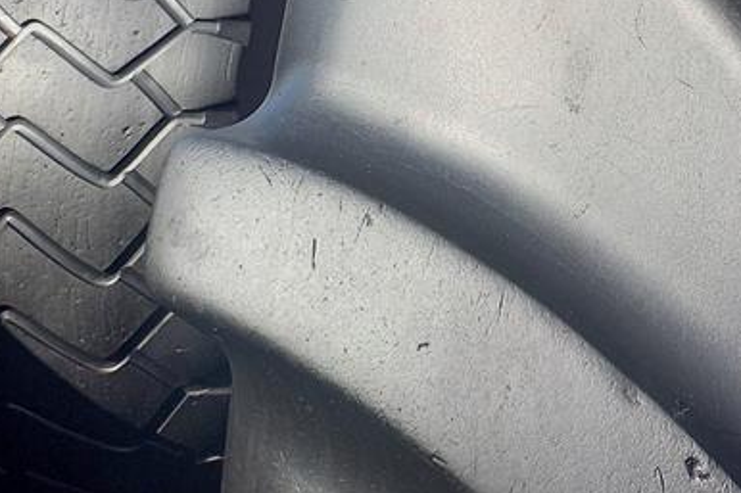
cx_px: 969
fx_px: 1420
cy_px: -226
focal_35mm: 69
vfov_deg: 17.8
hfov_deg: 25.2
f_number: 1.8
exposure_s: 1/524
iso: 50
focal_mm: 4.65
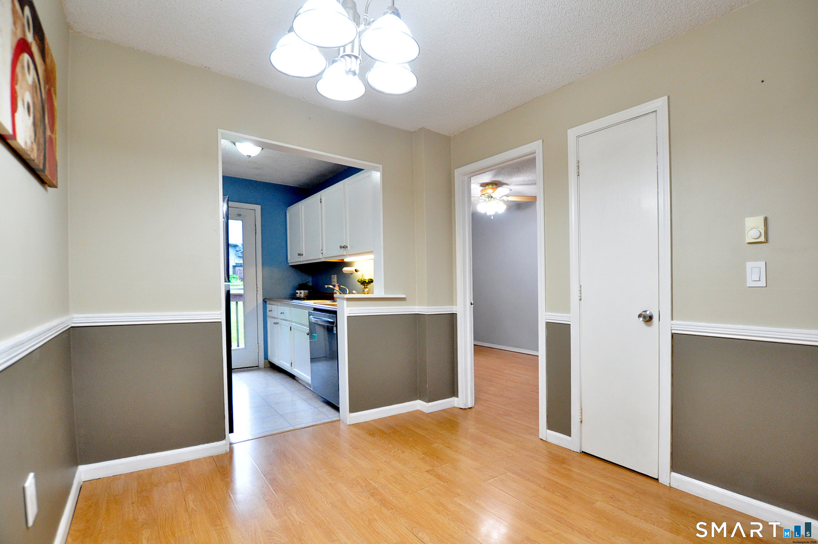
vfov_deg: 77.2
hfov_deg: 100.5
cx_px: 409
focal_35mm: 15
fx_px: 340
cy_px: 272
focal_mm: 10
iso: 1000
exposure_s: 1/50
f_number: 4.5
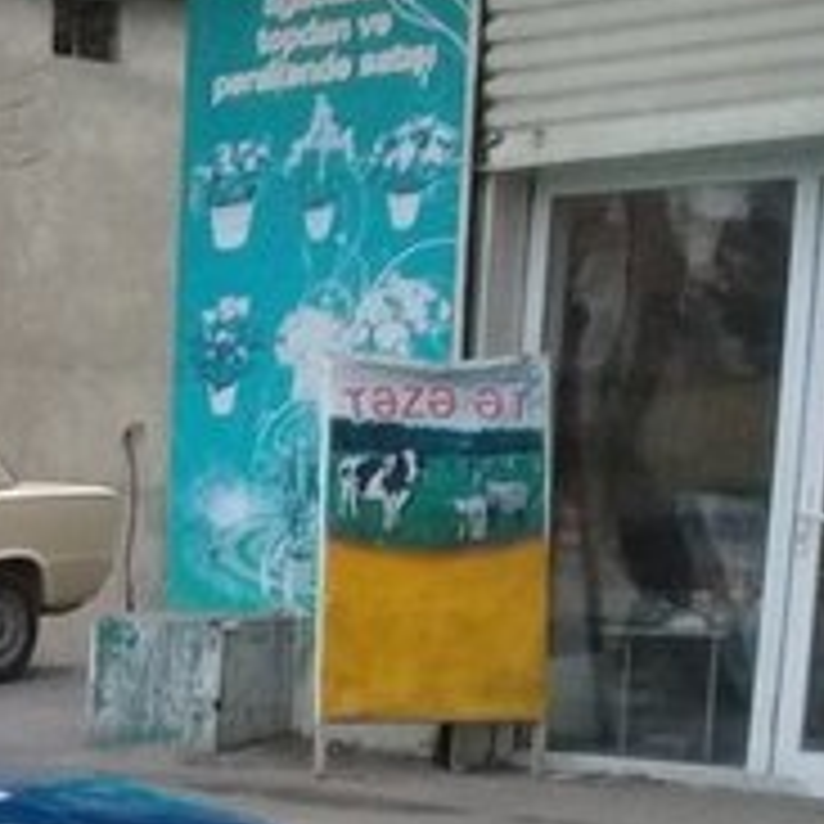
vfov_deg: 16.7
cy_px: 1047
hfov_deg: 15.2
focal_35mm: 99
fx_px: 2666
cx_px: -653
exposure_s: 1/100
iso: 100
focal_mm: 3.3
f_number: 2.2
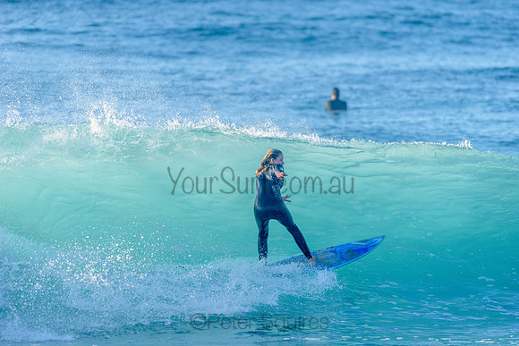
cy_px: 173
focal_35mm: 500
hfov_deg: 4.1
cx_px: 260
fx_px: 7210
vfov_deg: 2.8
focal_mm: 500
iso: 450
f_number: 5.6
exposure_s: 1/2000
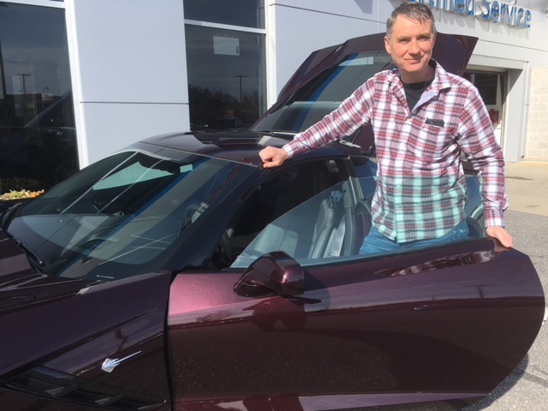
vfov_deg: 48.2
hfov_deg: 61.7
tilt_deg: -8.2
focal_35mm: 29
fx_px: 459
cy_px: 206
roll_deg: +1.5
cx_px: 274
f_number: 2.2
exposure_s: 1/1166
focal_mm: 4.15
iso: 25
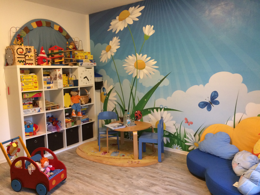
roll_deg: +1.7
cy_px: 98
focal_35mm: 29
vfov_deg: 48.2
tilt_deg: -5.1
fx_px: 218
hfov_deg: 61.7
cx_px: 130
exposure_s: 1/20
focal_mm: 4.15
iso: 250
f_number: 2.2
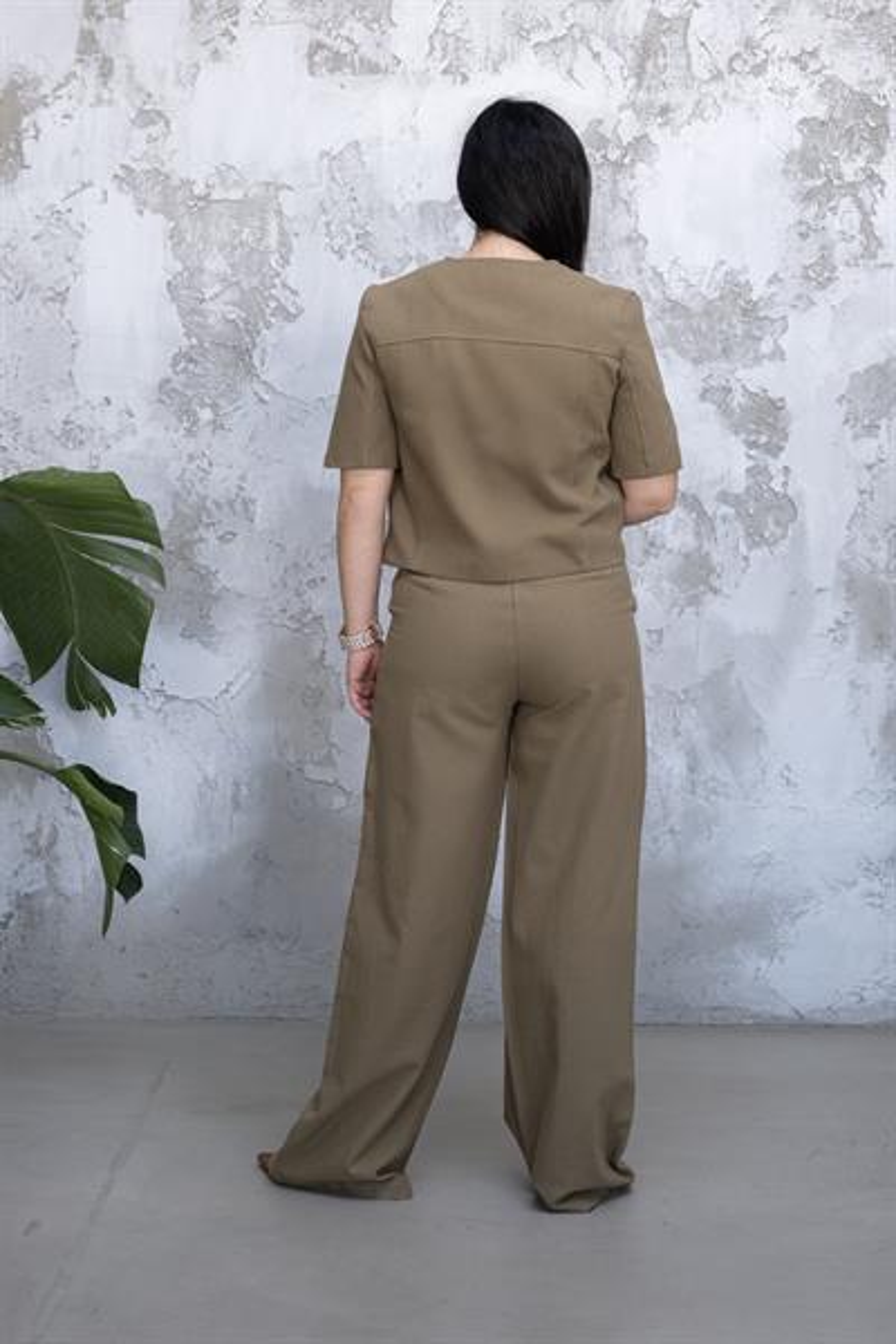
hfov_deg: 23.0
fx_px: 2202
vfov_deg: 33.9
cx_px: 448
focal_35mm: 59
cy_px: 672
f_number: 4.5
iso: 320
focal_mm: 39.3
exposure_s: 1/125
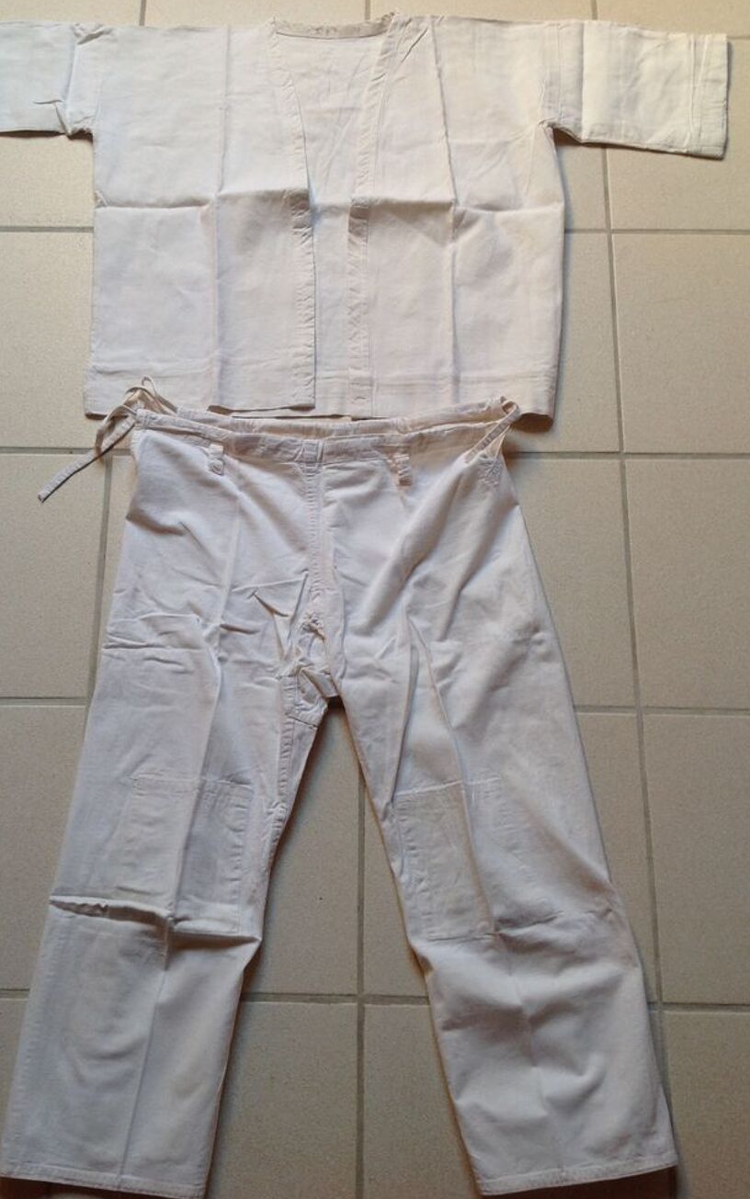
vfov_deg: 51.5
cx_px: 327
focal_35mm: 38
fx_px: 1242
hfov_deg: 33.5
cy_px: 607
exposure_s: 1/40
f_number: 2.4
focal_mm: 4.28
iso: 50
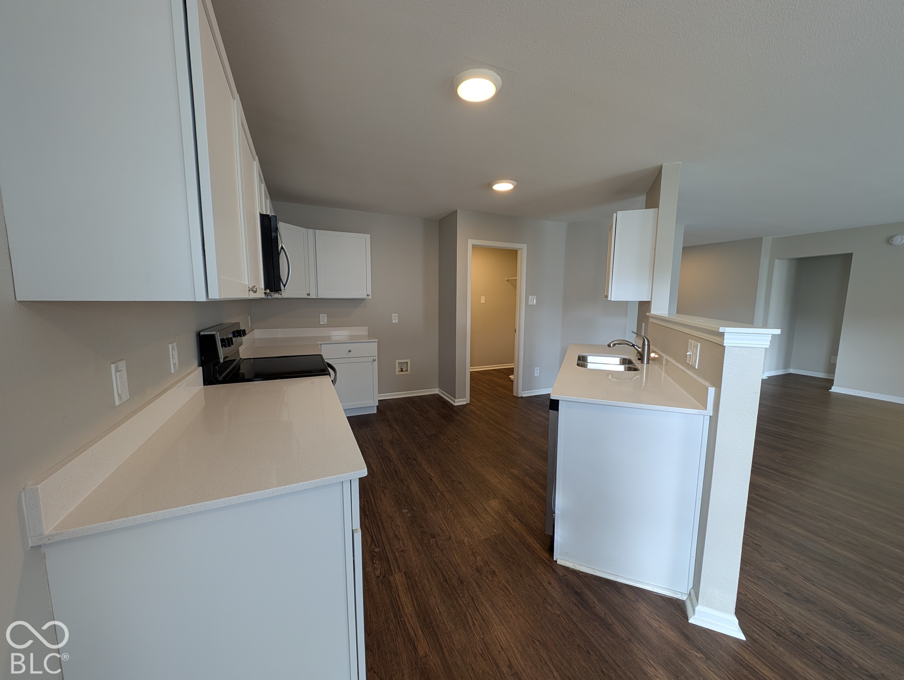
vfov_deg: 94.6
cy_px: 340
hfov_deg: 110.5
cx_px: 452
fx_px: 314
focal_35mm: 12
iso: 39
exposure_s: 1/28.8
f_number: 1.95
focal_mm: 2.23
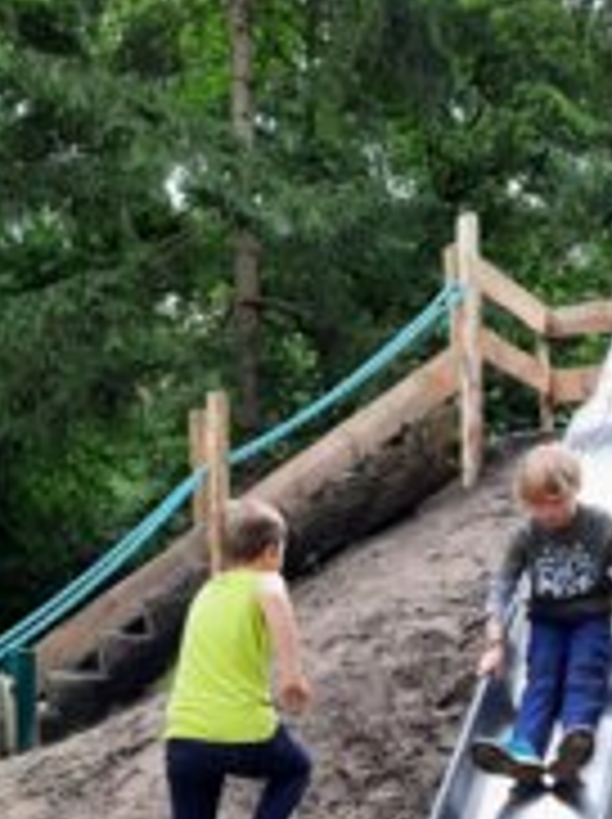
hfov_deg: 26.4
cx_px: 378
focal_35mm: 55
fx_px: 1300
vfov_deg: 32.7
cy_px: 783
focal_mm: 4.6
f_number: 2
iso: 32
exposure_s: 1/156
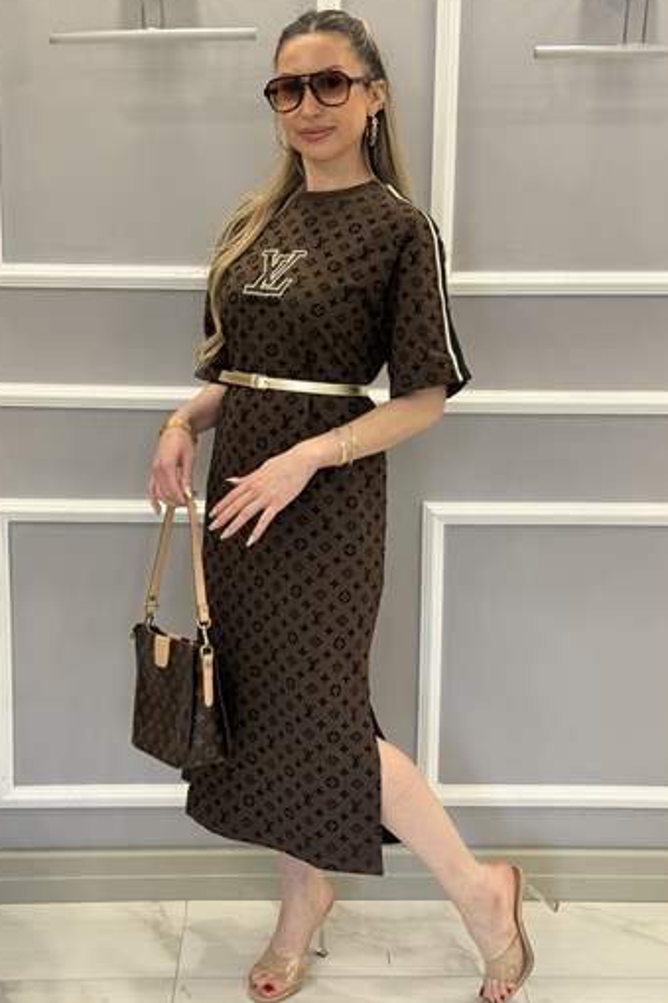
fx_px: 1420
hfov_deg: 26.5
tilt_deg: -9.3
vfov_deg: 38.9
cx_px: 323
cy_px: 499
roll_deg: -1.2
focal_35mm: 51
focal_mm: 6.76
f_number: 1.78
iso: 100
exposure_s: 1/77
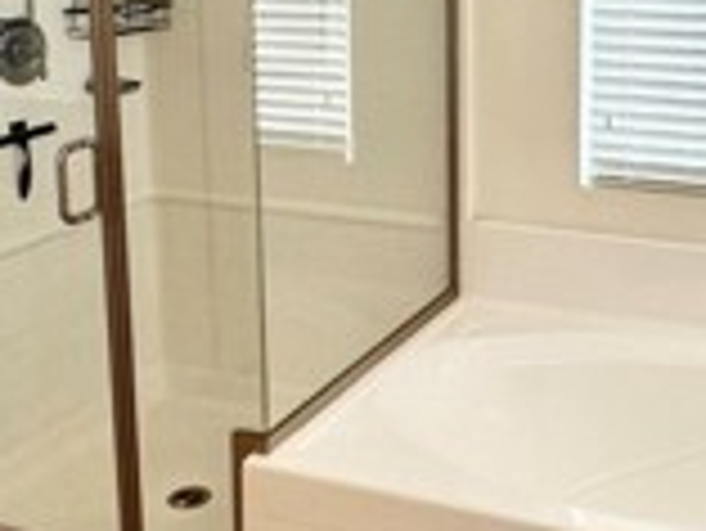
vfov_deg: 25.1
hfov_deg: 33.4
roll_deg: -0.3
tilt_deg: -9.7
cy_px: 76
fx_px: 1163
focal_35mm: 57
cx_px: 490
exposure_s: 1/120
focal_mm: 2.22
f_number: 2.2
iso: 100
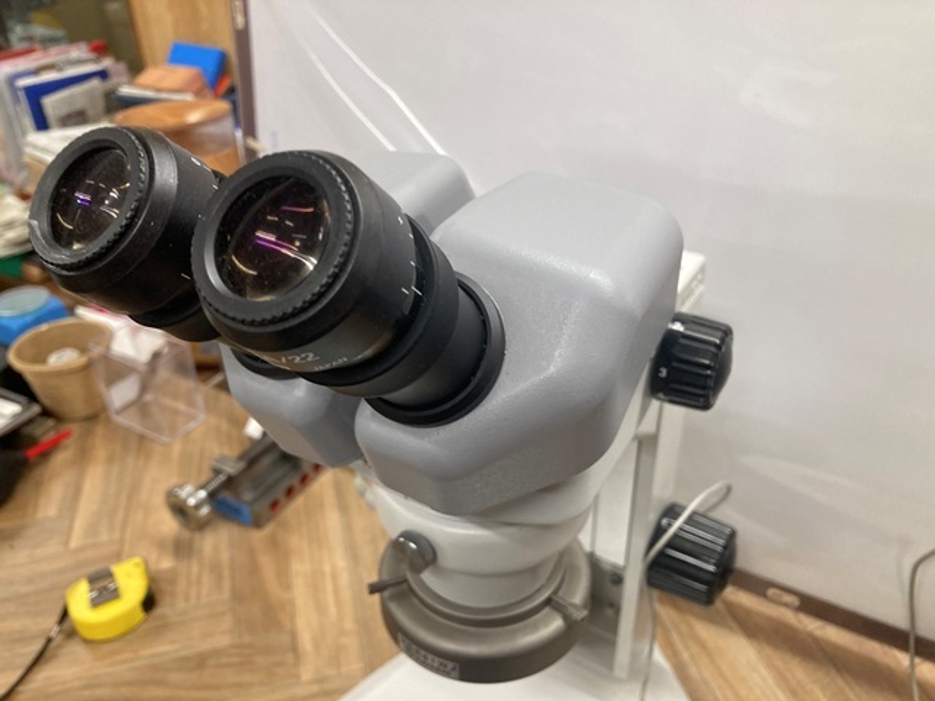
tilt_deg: -30.1
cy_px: 350
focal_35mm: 28
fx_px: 756
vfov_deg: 49.7
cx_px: 468
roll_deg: +0.7
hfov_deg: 63.4
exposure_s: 1/60
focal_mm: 3.99
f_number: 1.8
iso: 100
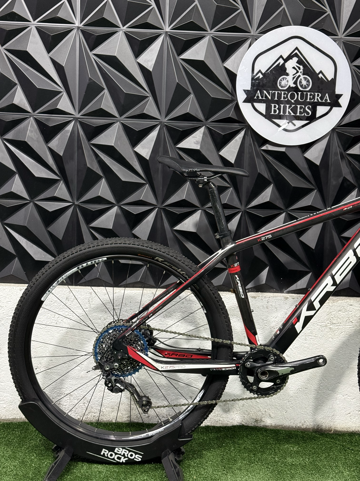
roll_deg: -2.9
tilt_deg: -6.0
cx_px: 180
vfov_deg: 39.7
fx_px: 666
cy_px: 240
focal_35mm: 48
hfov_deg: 30.3
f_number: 1.78
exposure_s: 1/60
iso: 250
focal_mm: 6.76
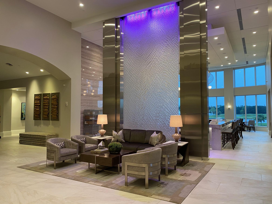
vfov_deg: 53.1
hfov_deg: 67.3
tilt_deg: +2.4
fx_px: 204
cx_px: 136
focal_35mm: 26
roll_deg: +0.7
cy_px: 102
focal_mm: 4.25
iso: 160
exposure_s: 1/60
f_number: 1.8
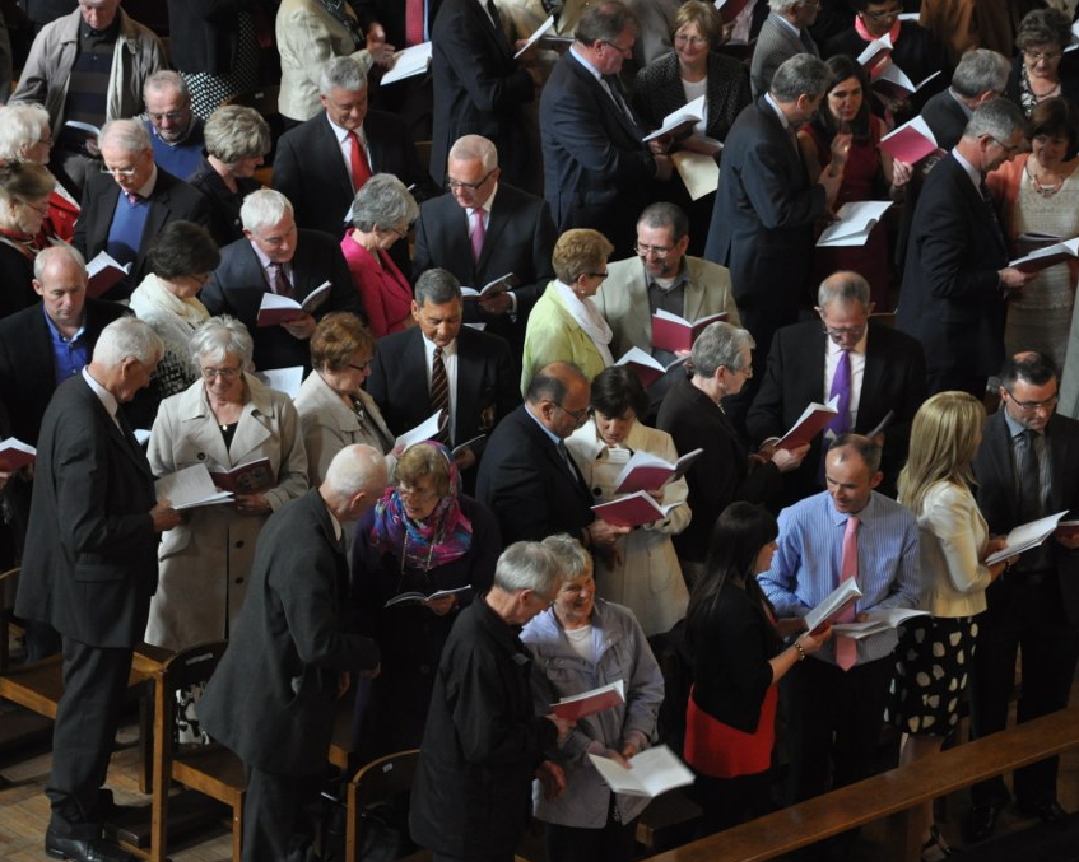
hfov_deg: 10.8
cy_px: 432
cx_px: 474
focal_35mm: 179
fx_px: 5700
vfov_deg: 8.7
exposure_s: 1/25
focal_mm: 105
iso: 1000
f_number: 7.1
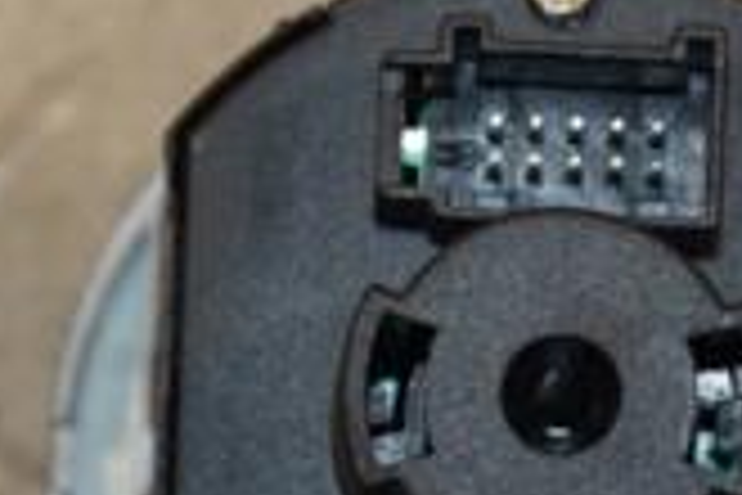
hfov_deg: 4.2
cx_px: 454
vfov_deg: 2.8
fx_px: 10119
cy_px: 423
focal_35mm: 491
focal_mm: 90
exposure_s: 1/200
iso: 800
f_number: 5.6
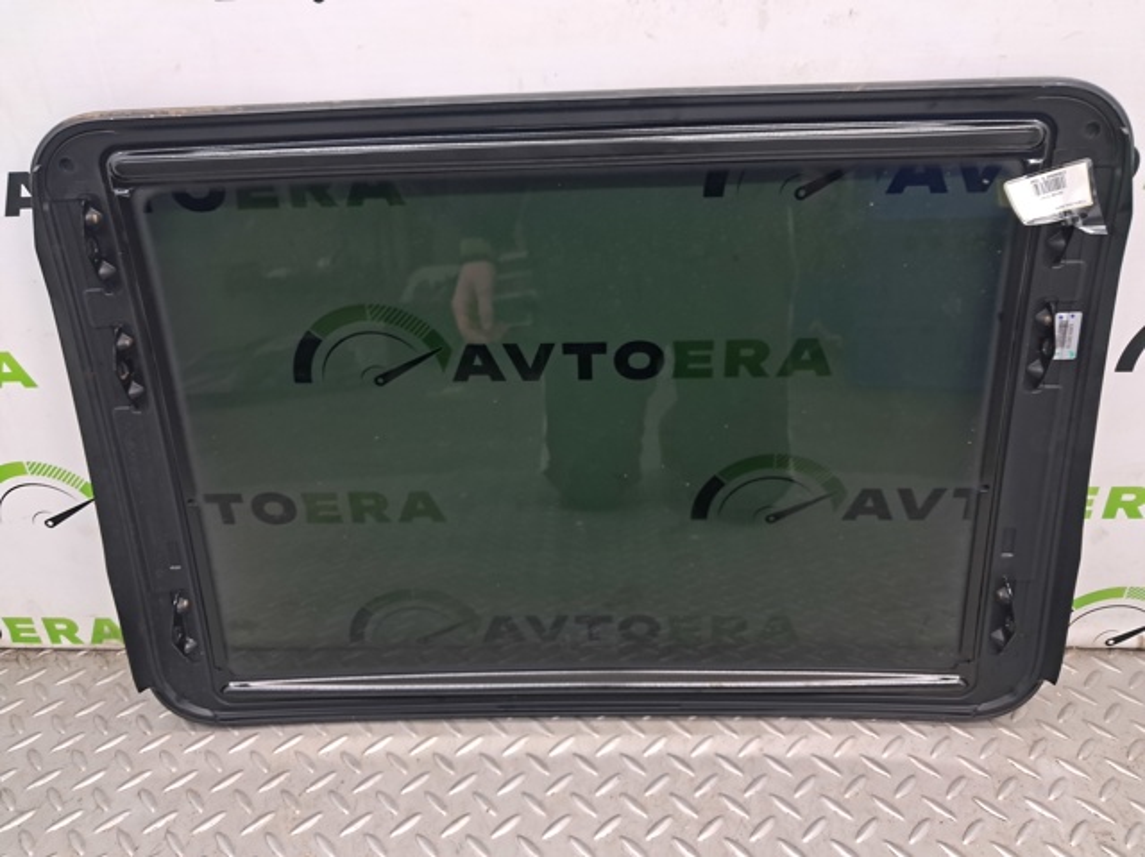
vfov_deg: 51.3
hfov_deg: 65.4
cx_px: 572
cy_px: 428
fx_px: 892
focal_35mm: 27
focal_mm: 4
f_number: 1.8
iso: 200
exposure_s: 1/50
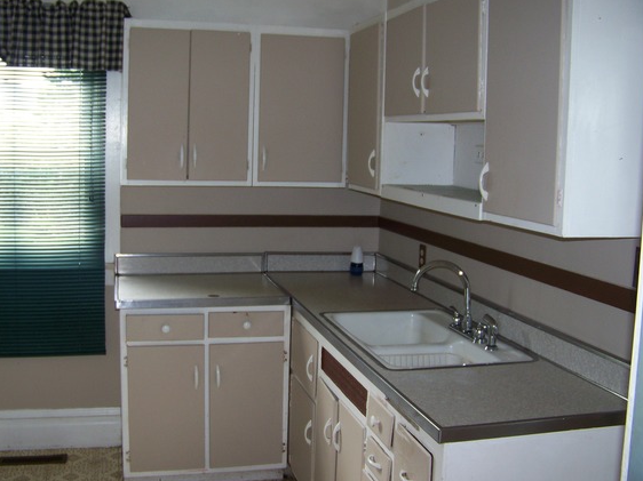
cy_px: 234
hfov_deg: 45.7
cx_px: 288
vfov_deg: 35.1
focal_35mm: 41
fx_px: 761
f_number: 2.8
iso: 64
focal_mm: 5.85
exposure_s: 1/30
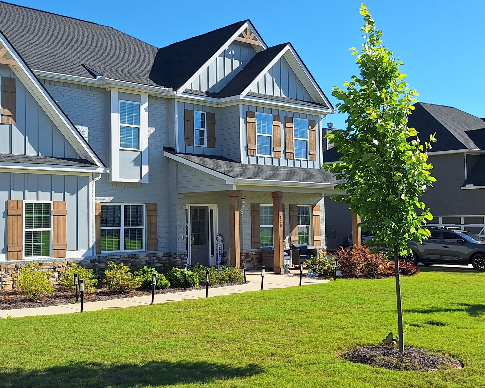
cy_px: 177
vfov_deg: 34.9
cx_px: 130
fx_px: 617
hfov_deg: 41.8
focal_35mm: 43
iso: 40
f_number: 1.8
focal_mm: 5.54
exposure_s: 1/2469
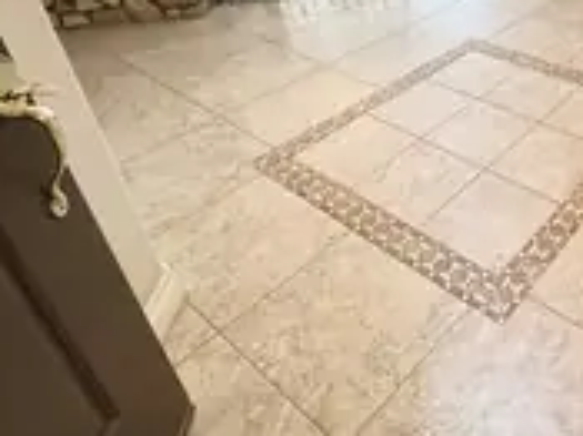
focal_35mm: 32
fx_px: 539
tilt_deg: -25.3
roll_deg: -0.2
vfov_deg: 39.7
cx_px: 586
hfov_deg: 47.1
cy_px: 17
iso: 125
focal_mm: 2.22
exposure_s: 1/120
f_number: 2.2
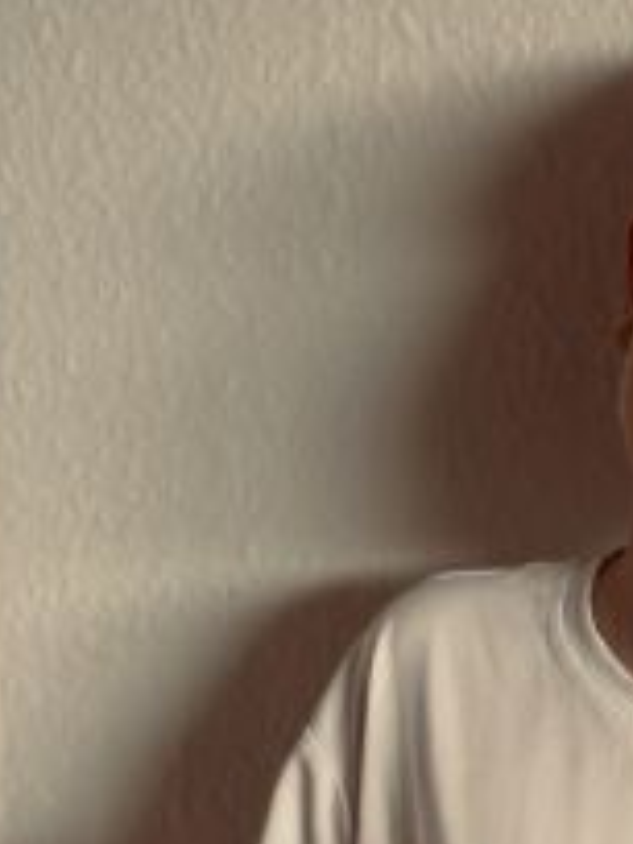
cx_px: 761
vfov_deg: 13.8
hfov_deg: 10.3
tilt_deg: -9.8
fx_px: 3438
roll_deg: -1.1
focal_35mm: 141
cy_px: 861
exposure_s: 1/50
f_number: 1.78
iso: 125
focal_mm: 6.86
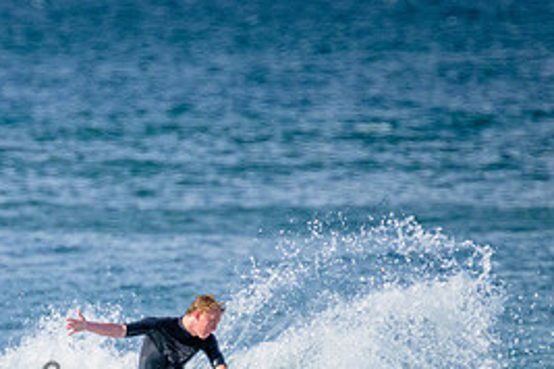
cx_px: 92
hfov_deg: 1.1
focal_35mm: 1952
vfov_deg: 0.7
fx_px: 30037
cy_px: 334
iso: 2200
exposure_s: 1/1250
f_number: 11
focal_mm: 800
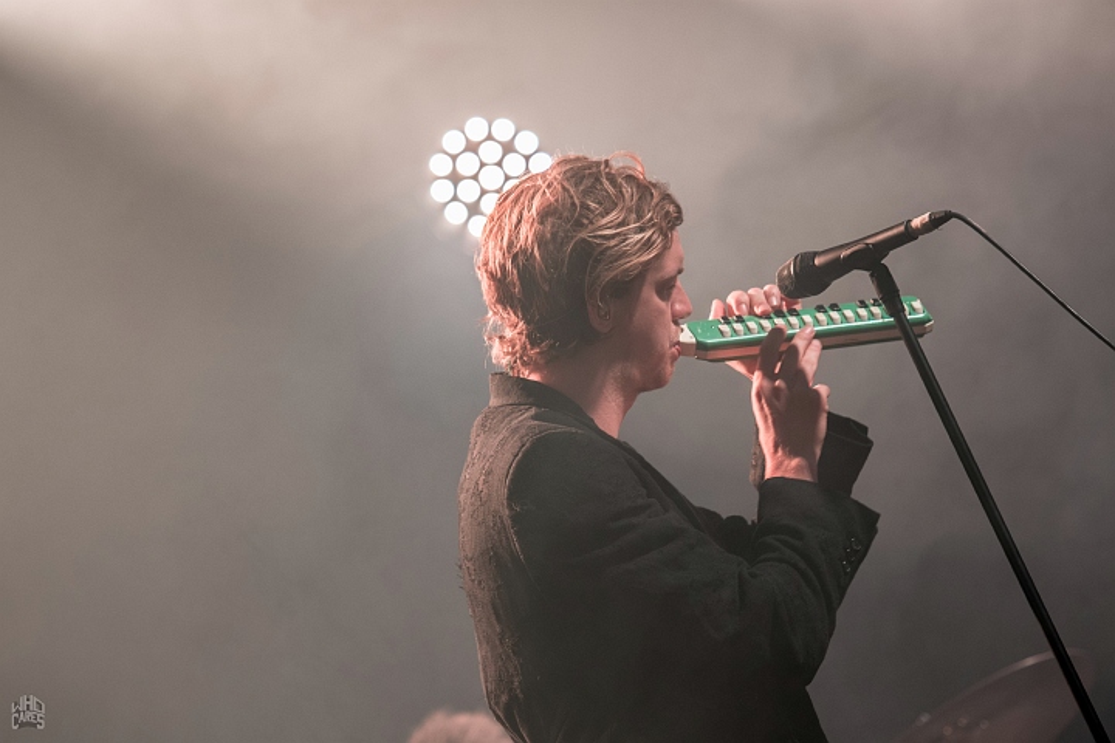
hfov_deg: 9.5
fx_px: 6736
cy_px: 372
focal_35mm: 218
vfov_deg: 6.3
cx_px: 558
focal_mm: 145
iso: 500
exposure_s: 1/100
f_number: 2.8
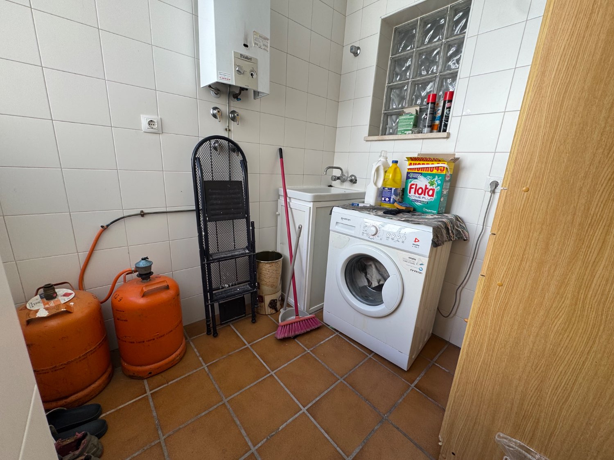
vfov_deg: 85.7
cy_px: 230
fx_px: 248
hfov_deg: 102.1
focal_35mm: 14
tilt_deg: -13.8
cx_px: 307
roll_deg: -2.7
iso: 40
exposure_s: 1/100
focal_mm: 2.22
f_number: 2.2
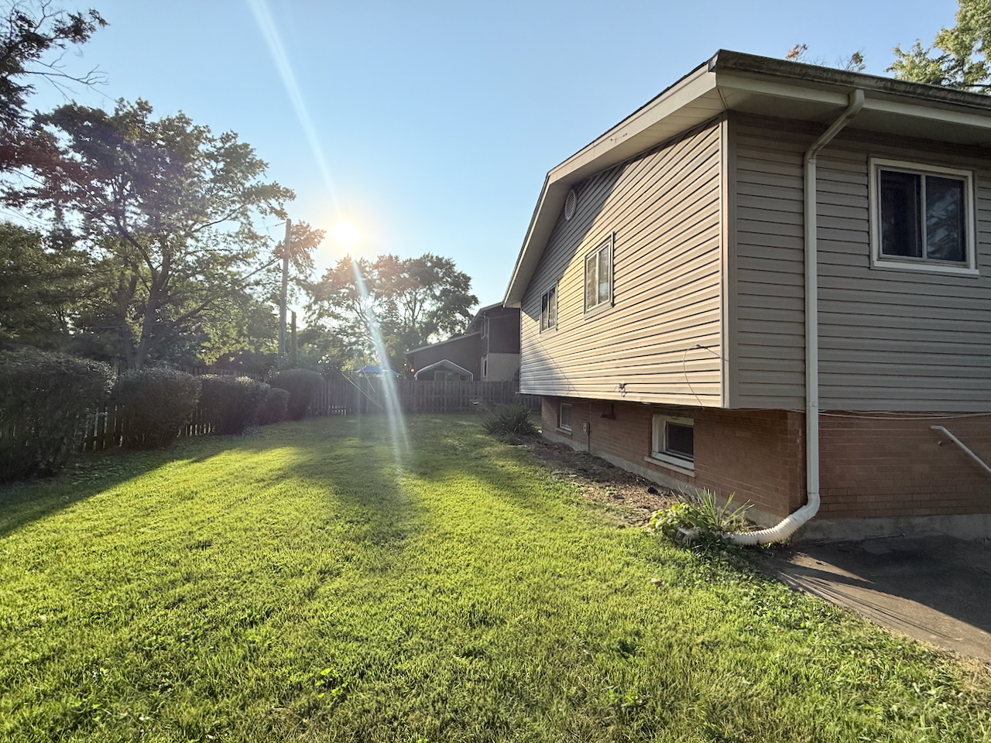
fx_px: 401
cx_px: 496
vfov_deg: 85.7
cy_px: 372
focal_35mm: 14
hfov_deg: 102.1
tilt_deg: +3.4
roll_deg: -2.6
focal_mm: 2.22
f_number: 2.2
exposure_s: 1/2165
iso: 64
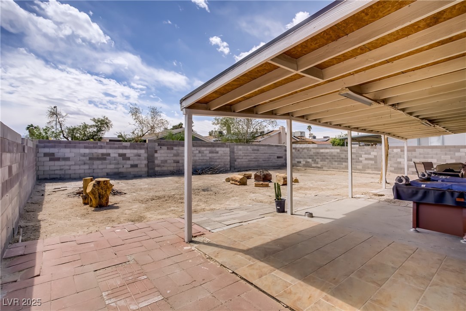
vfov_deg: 70.5
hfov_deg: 93.3
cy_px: 156
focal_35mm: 17
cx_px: 233
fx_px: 220
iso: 100
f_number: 8
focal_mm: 17
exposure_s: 1/320
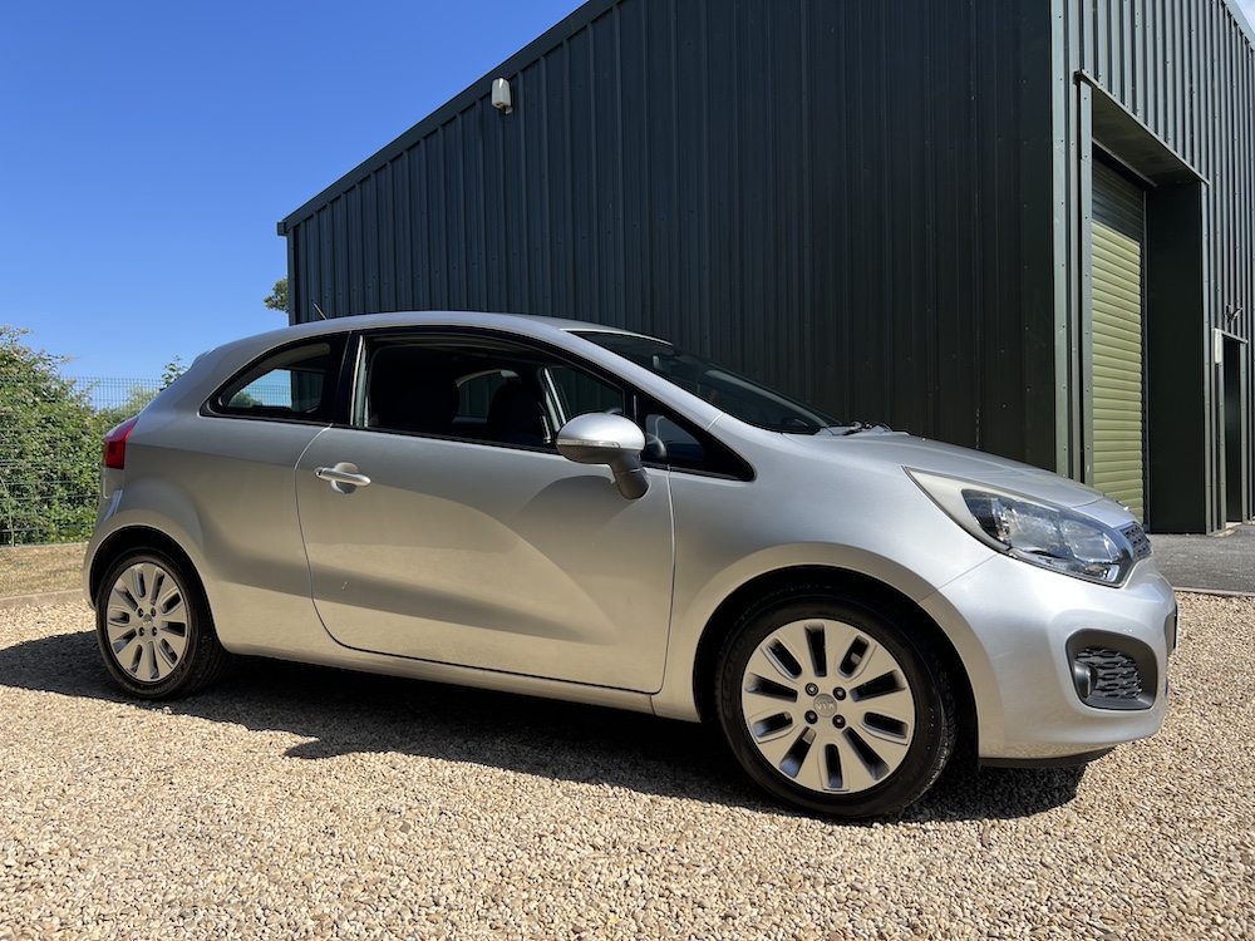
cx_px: 628
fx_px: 943
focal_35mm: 26
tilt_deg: -0.7
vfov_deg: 53.1
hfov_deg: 67.3
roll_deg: +1.8
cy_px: 470
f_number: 1.5
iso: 50
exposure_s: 1/2915
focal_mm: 5.7
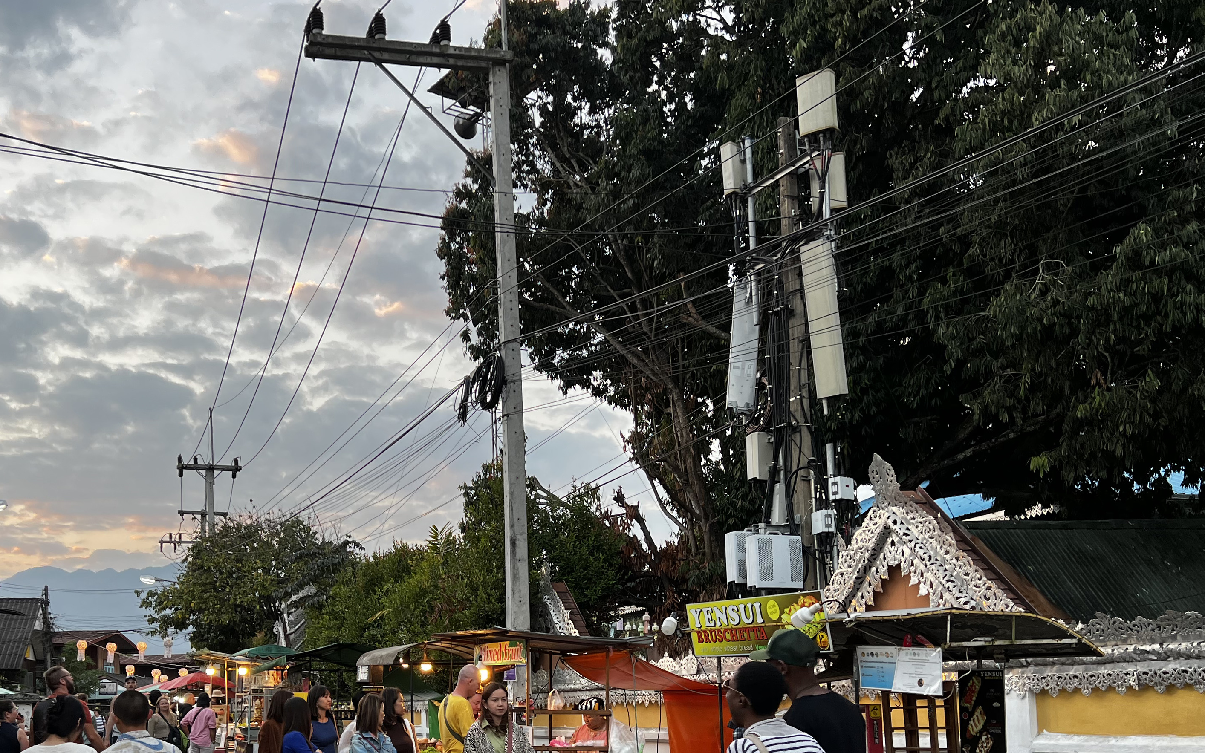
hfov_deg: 50.0
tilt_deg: +5.2
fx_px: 1281
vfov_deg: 31.8
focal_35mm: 39
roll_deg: +2.3
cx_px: 463
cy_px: 622
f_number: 1.5
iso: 40
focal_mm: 5.7
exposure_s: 1/100
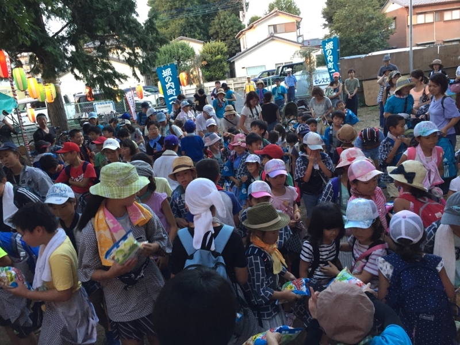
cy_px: 172
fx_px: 385
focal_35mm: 29
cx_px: 230
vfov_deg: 48.2
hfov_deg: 61.7
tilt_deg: -14.9
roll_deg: +6.0
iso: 50
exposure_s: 1/30
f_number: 2.2
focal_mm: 4.15
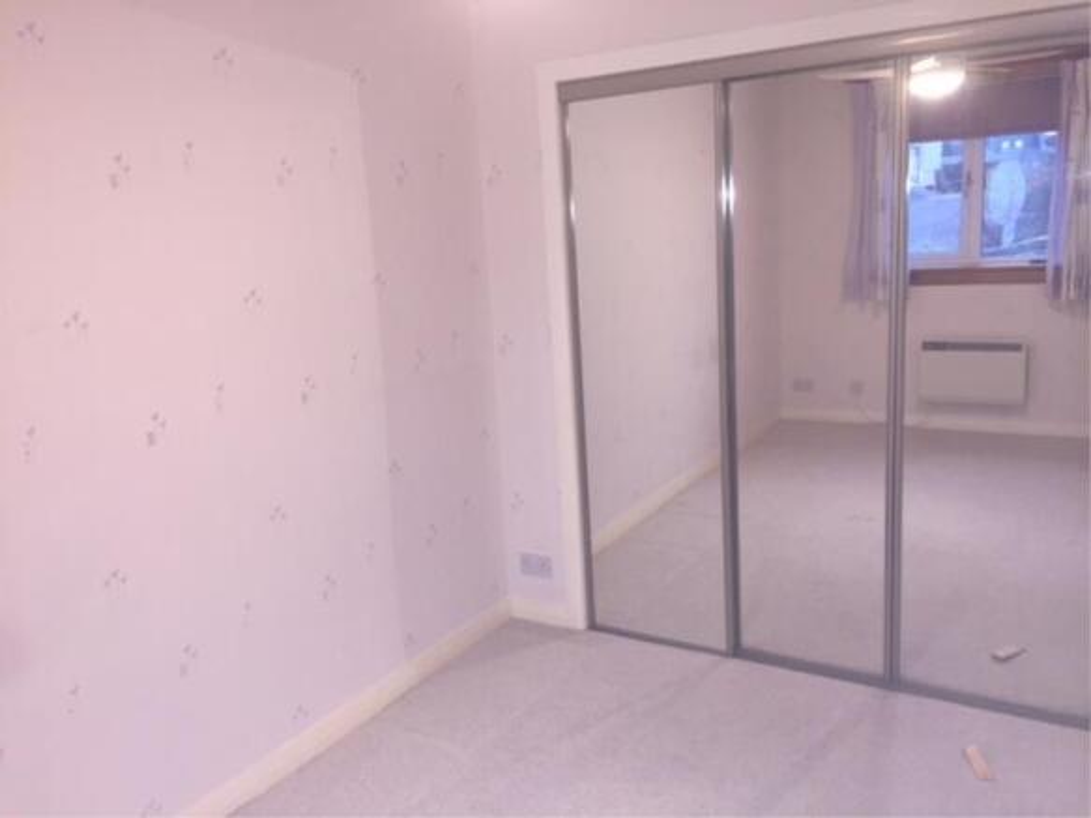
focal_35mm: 29
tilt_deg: -11.2
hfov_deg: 61.7
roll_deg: +4.1
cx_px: 546
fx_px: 914
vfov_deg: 48.2
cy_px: 409
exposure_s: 1/20
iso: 125
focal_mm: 4.15
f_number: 2.2
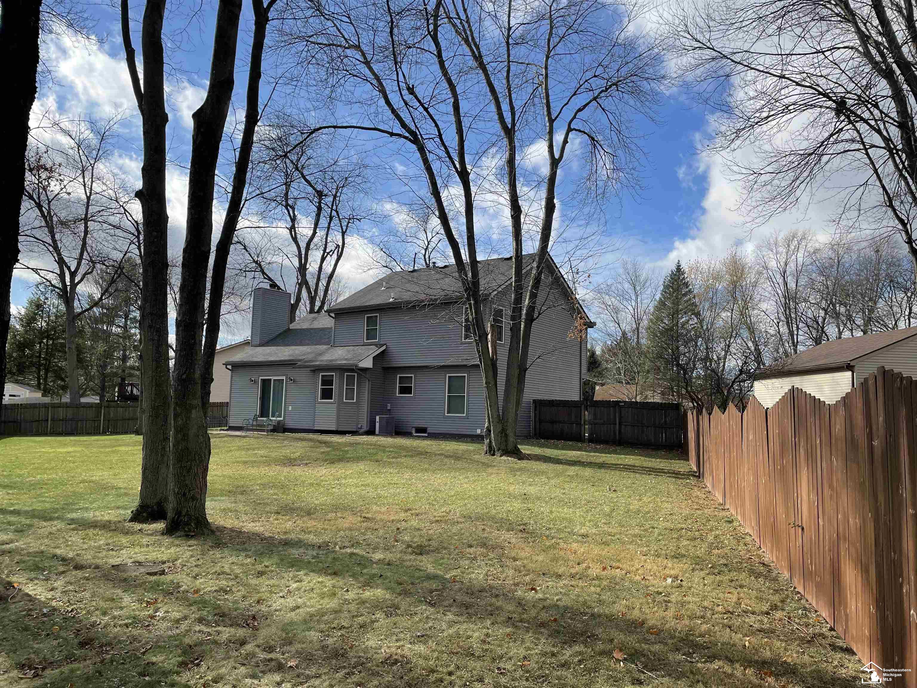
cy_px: 344
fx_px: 689
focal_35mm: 26
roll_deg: -0.5
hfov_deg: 67.3
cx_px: 458
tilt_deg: +4.5
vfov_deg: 53.1
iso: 32
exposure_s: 1/3125
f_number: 1.6
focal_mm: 4.2
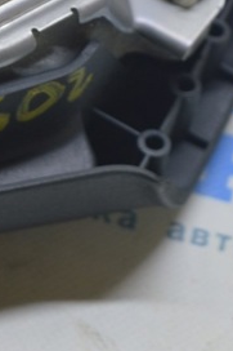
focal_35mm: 194
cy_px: 86
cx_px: -59
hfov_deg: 7.0
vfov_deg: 10.6
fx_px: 1887
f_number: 5.6
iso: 400
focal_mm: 55
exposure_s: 1/20
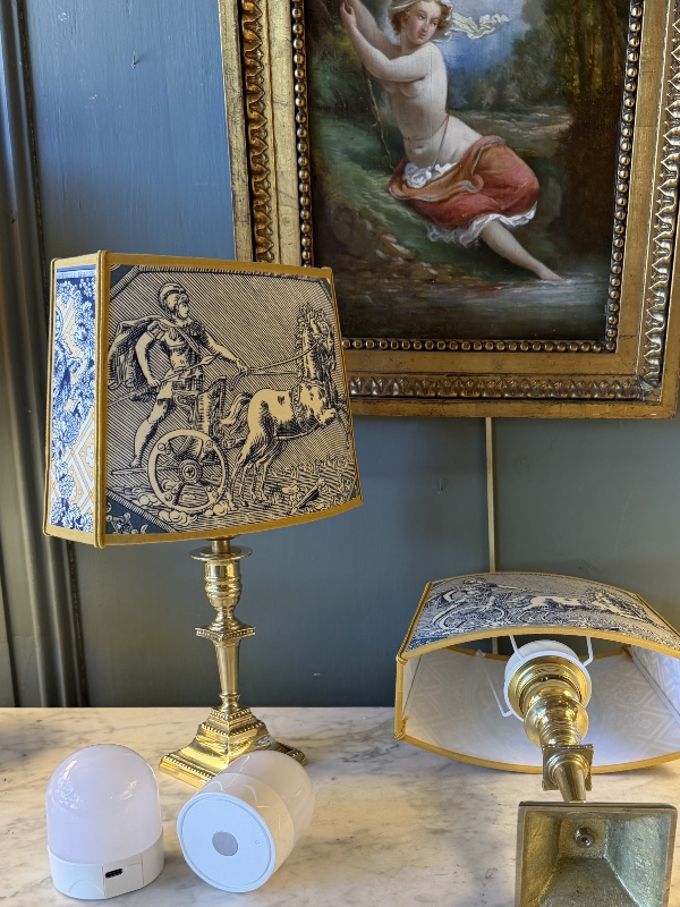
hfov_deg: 39.5
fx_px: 943
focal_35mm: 36
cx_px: 397
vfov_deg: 50.3
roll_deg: -0.3
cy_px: 612
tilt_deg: -14.6
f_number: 1.78
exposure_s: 1/100
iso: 200
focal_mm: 6.76
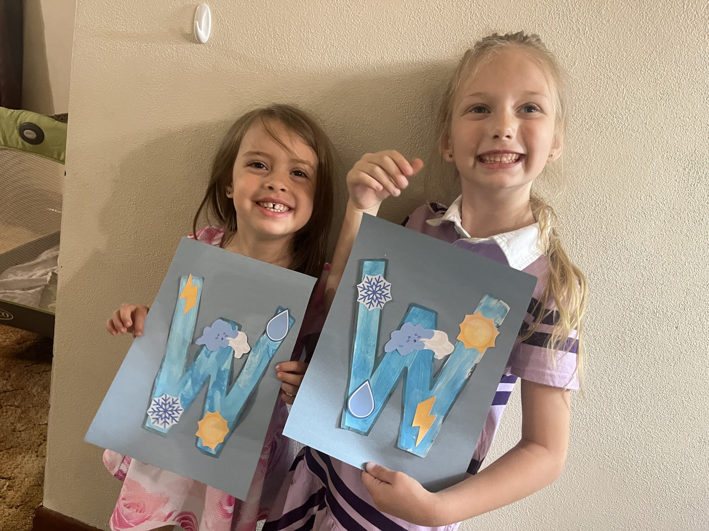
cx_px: 354
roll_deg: -15.0
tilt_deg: -20.5
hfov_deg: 67.3
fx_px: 533
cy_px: 266
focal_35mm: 26
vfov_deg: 53.1
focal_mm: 5.1
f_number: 1.6
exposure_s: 1/60
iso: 400
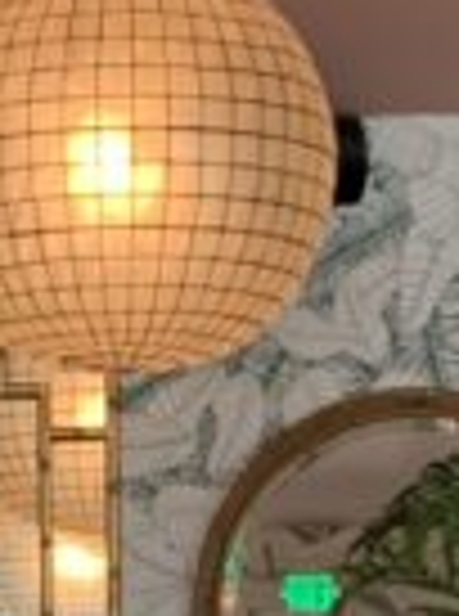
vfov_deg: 9.4
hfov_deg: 7.5
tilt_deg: -5.6
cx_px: -4
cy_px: 1281
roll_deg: +0.6
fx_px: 3464
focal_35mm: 195
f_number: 1.8
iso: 125
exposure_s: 1/60
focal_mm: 4.25
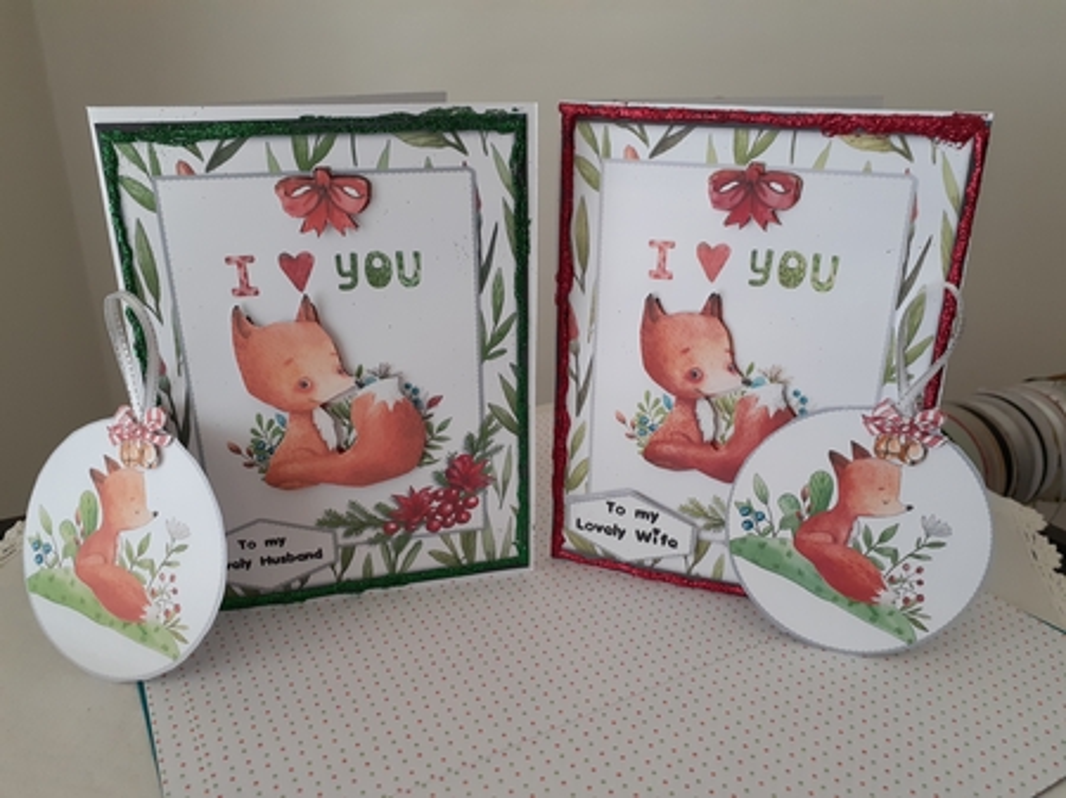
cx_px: 533
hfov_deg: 65.4
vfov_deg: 51.3
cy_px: 399
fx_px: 831
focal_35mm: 27
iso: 125
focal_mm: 3.6
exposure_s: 1/50
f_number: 1.9
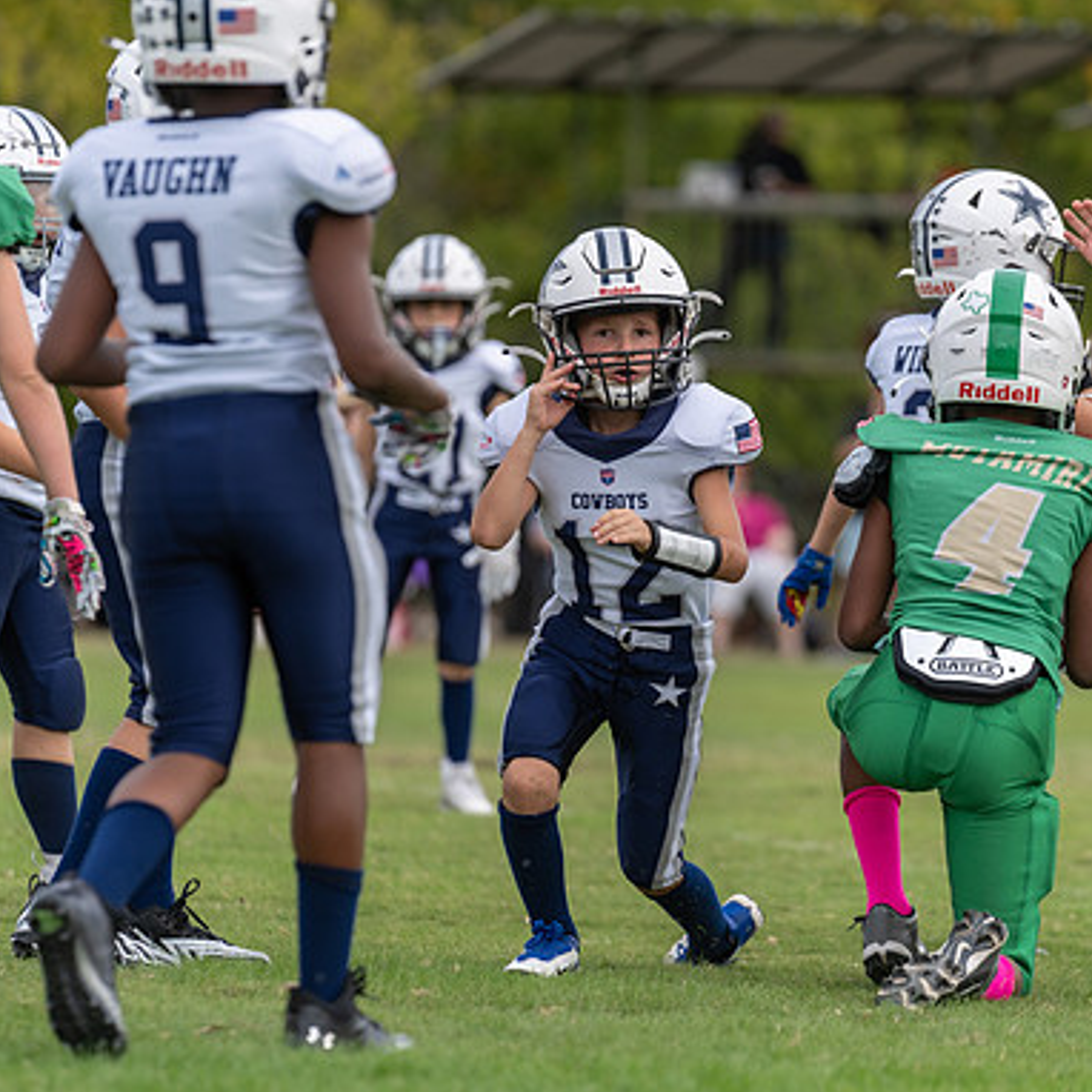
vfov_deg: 6.8
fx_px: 9208
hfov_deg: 6.8
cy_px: 547
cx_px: 663
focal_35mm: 258
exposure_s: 1/1250
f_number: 3.5
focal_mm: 200
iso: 200
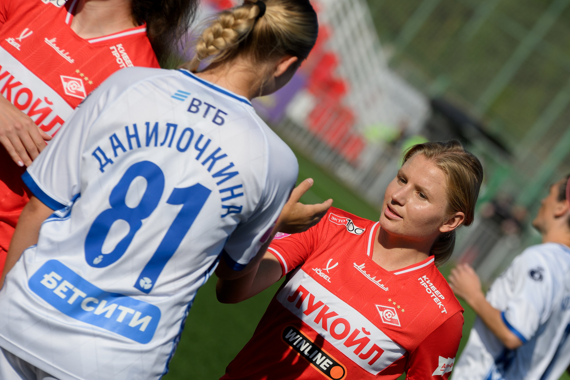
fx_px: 5561
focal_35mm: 351
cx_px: 420
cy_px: 226
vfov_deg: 3.9
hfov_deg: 5.9
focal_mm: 200
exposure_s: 1/2500
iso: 320
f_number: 5
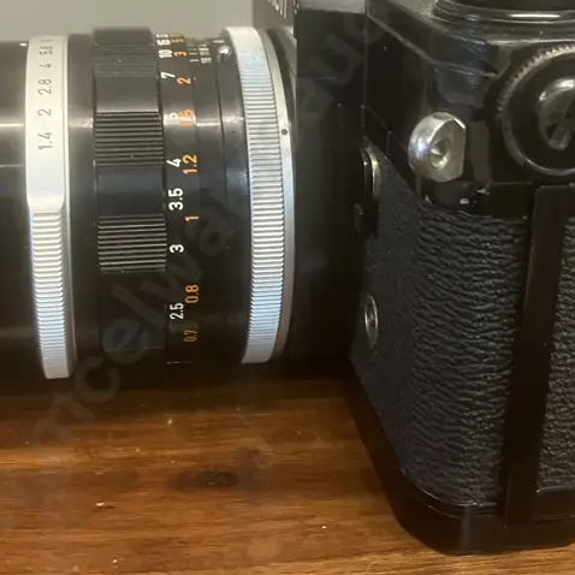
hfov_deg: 32.2
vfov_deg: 31.7
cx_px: 269
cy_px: 148
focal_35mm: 53
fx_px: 996
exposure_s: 1/33
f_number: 1.8
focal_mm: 3.99
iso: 250
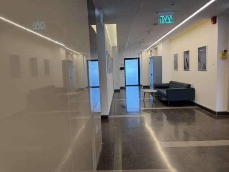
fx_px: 159
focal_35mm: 24
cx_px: 114
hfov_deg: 71.6
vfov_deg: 56.8
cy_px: 86
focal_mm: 6.76
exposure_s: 1/100
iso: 80
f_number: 1.78
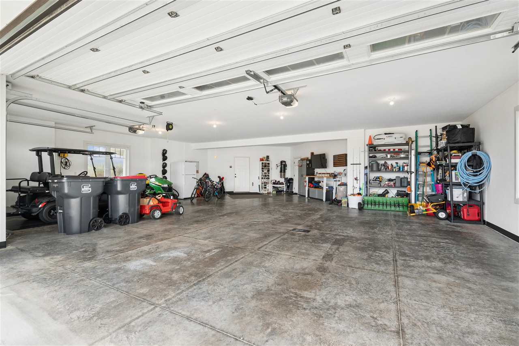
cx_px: 260
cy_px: 173
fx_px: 245
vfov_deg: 70.4
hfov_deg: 93.3
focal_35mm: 17
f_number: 9
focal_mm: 17
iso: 400
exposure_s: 1/100
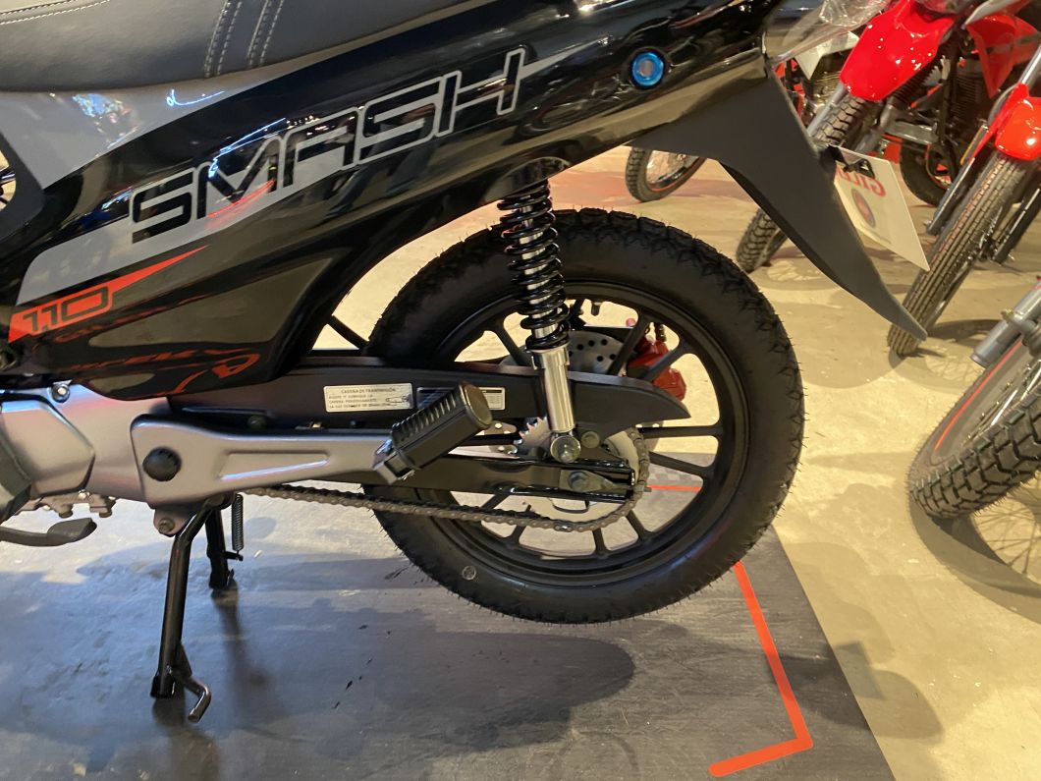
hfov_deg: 67.3
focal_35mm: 26
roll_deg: +2.6
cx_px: 520
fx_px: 782
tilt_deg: -24.1
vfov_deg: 53.1
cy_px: 390
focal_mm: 4.25
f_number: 1.8
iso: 400
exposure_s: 1/33
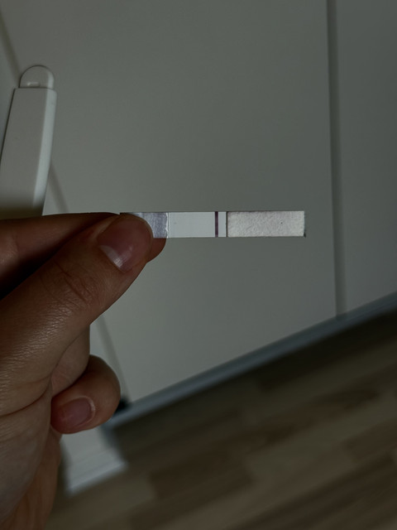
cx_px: 198
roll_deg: +10.0
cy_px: 265
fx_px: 734
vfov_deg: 39.7
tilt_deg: -40.8
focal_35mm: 48
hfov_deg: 30.3
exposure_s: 1/352
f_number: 1.78
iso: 80
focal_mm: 6.76
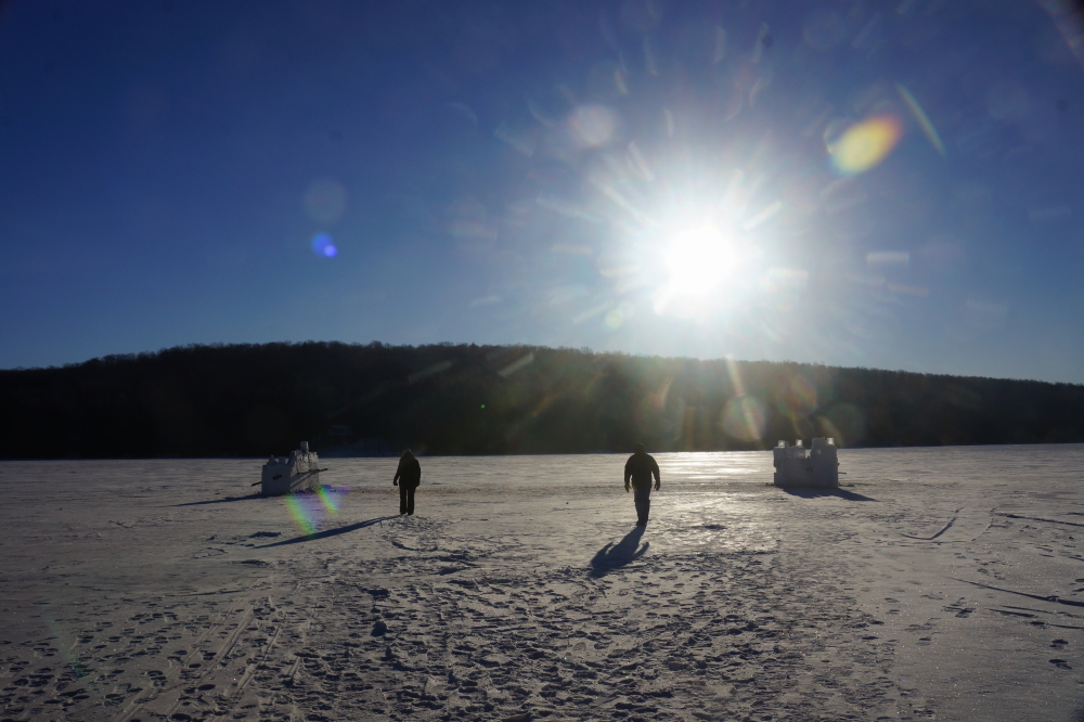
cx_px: 542
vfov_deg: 43.6
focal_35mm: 30
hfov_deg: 61.9
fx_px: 903
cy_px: 361
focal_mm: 20
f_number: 13
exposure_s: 1/200
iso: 100
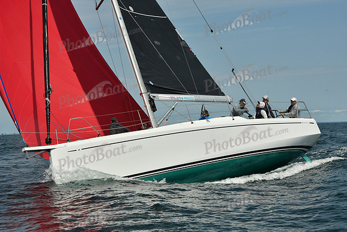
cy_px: 116
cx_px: 174
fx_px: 675
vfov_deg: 19.5
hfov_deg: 28.8
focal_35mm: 70
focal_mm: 70
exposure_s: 1/1000
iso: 320
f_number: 13
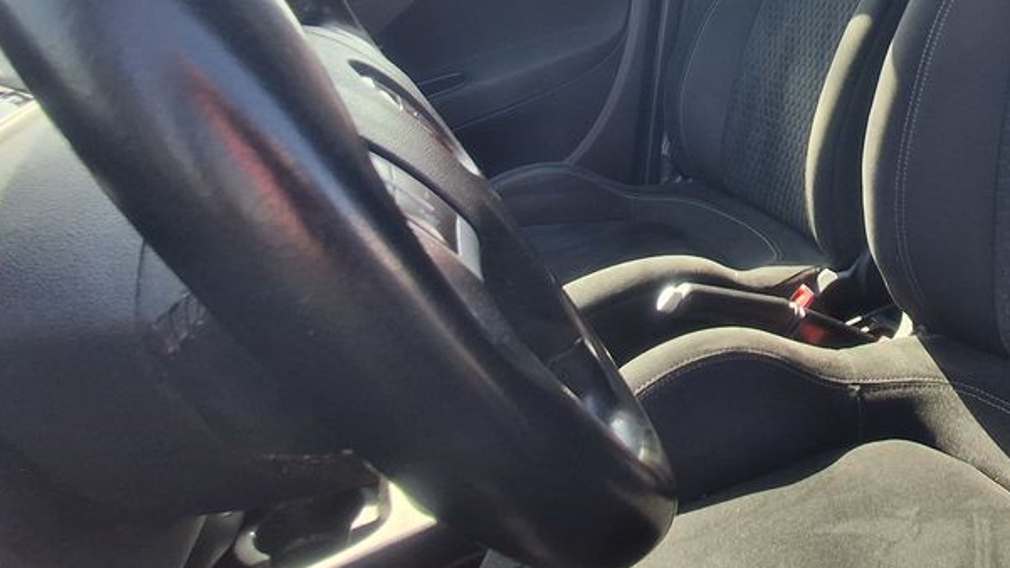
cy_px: -5
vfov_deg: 36.1
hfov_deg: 60.3
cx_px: 820
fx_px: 777
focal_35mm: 29
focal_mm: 1.64
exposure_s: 1/151
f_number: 2.2
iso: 40
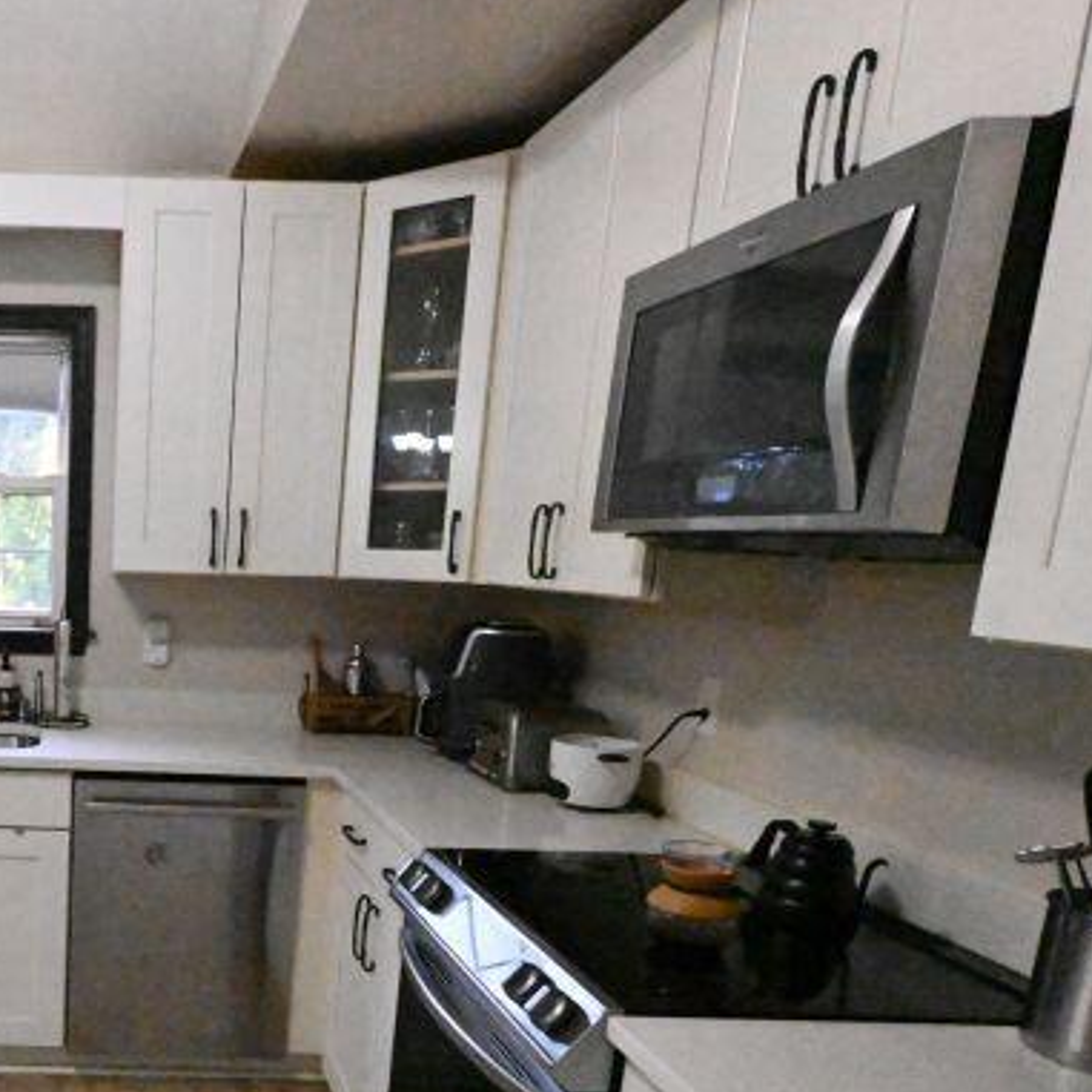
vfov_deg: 49.1
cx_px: 75
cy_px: 815
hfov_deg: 45.4
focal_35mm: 32
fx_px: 1142
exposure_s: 1/400
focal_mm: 14
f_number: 10
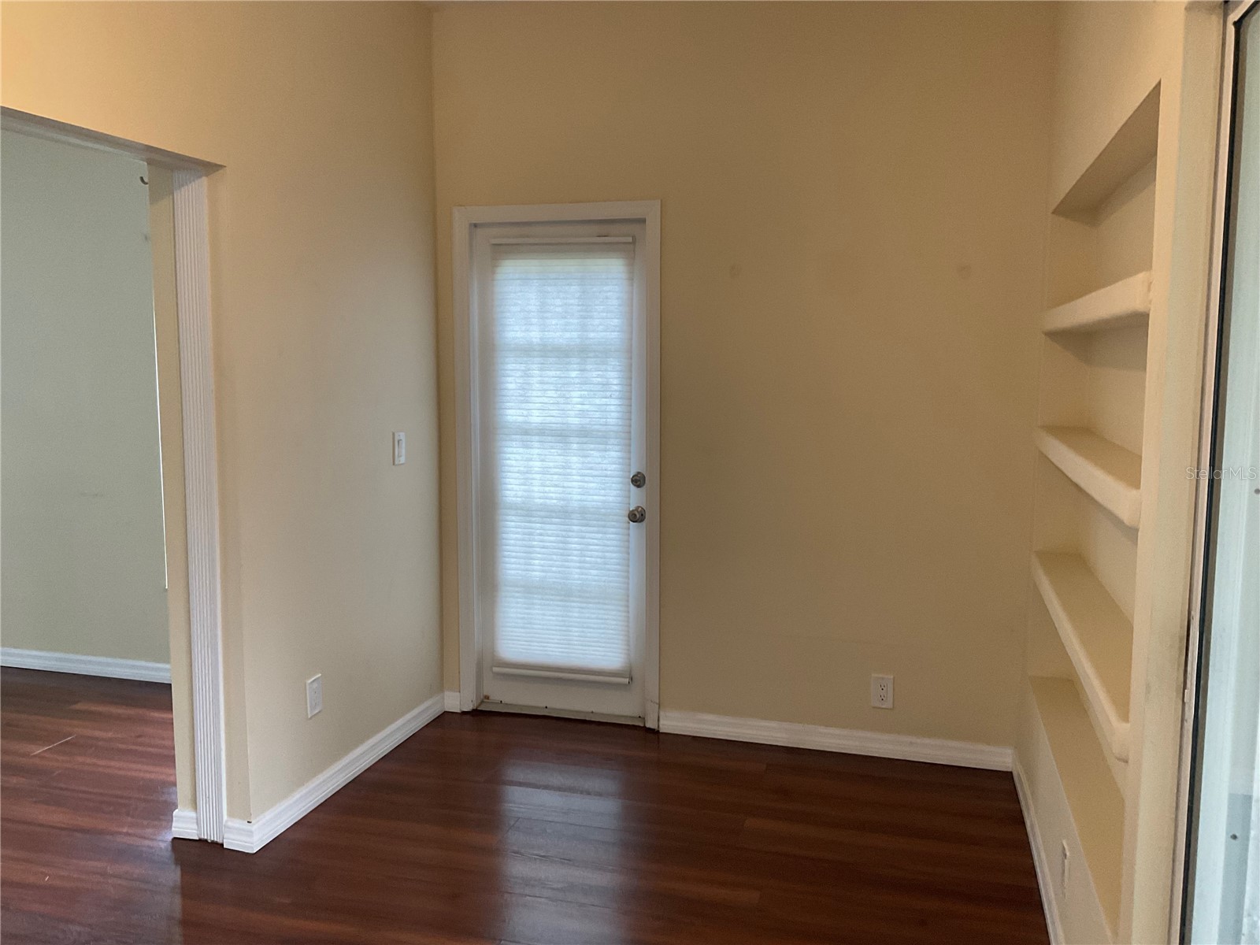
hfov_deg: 61.7
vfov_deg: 48.2
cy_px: 472
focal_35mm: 29
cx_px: 630
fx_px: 1056
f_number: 1.8
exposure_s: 1/60
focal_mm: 3
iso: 125
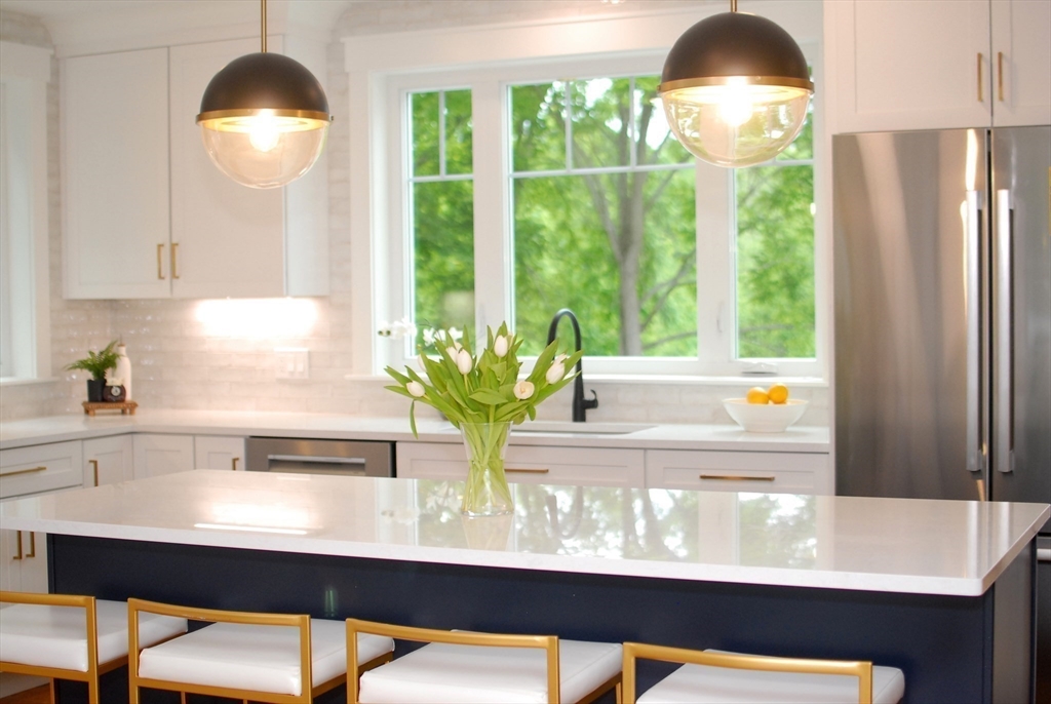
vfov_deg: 25.8
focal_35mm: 52
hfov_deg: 37.8
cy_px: 352
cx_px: 526
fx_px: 1535
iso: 400
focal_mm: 35
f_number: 2.5
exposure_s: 1/250
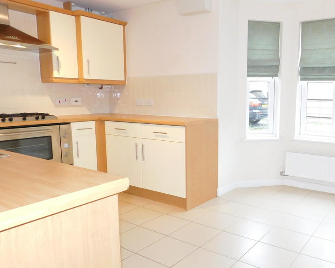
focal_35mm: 30
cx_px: 221
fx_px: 297
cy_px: 141
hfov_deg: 57.6
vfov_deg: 48.5
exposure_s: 1/30
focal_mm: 4
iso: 125
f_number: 3
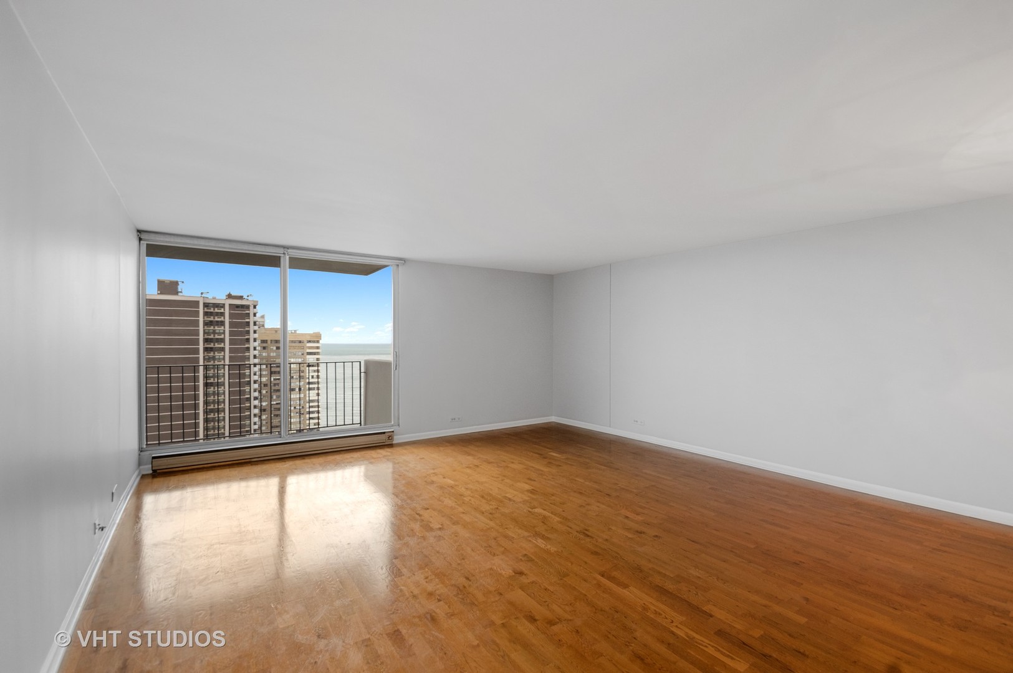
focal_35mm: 15
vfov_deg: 77.2
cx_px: 506
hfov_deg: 100.4
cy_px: 336
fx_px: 422
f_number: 10
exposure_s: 1/6
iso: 200
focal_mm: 10
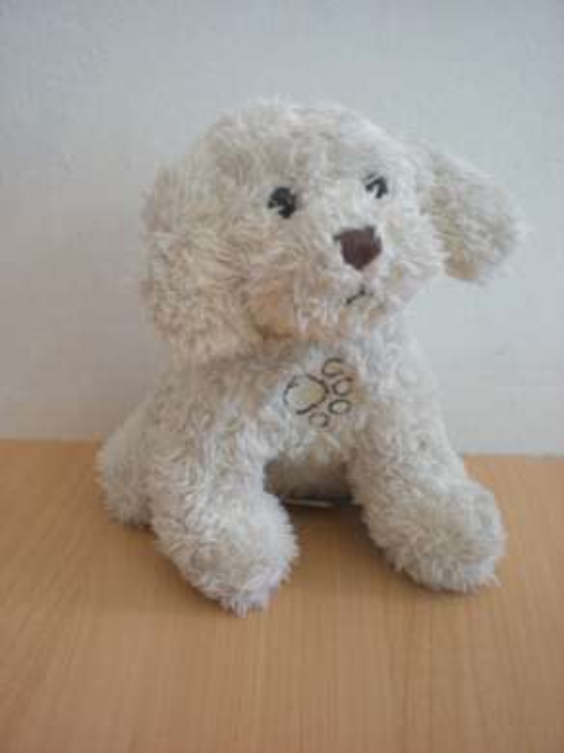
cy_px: 376
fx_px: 826
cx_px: 282
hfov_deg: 37.7
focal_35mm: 38
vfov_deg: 49.0
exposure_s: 1/30.3
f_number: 3.1
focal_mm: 6.3
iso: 200
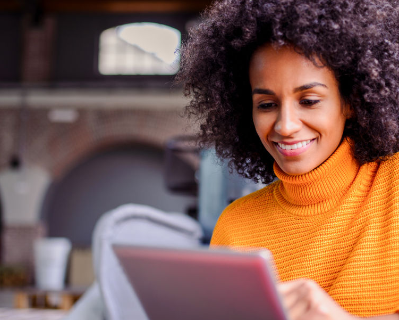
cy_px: 168
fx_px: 661
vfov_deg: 27.1
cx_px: 237
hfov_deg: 33.5
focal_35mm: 56
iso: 125
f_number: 1.4
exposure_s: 1/250
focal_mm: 35
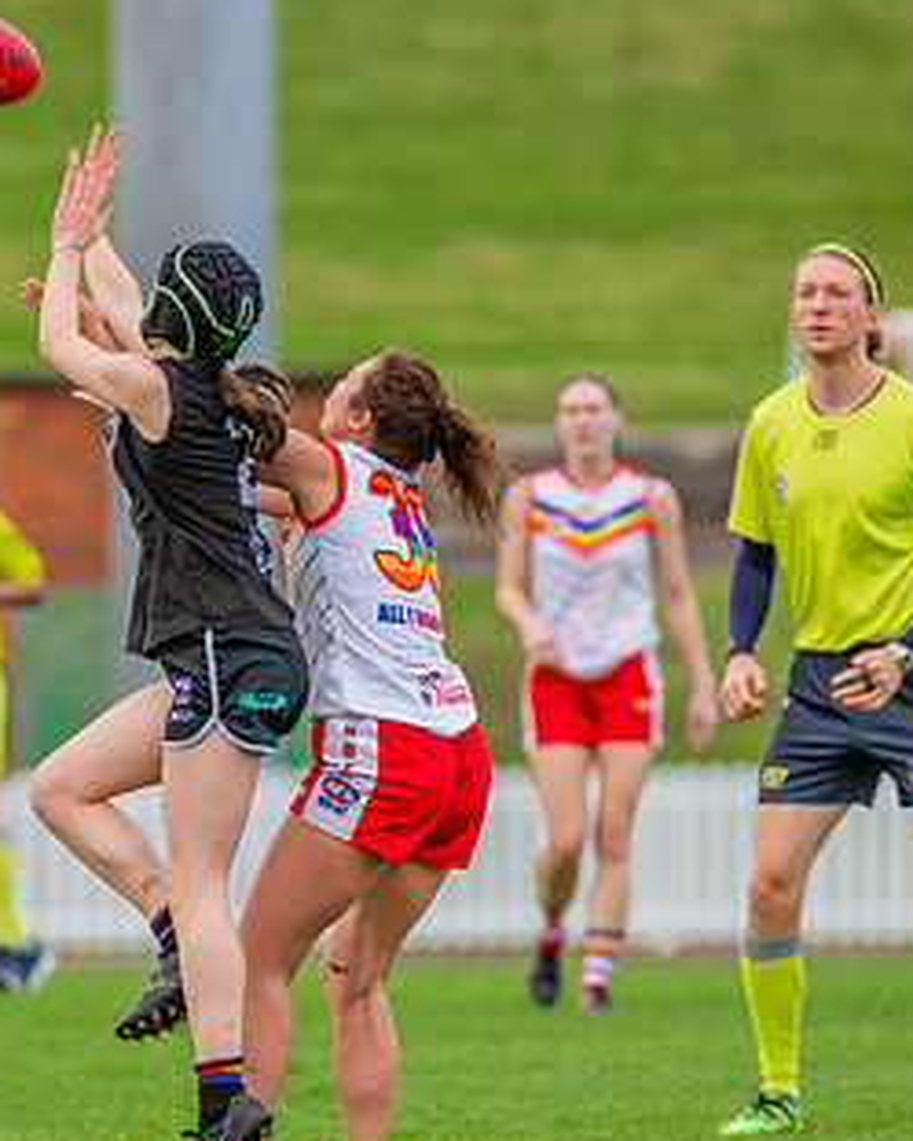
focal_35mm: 809
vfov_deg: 2.4
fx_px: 27312
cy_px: 737
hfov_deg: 1.9
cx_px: 107
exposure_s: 1/1000
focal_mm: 420
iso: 800
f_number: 5.6
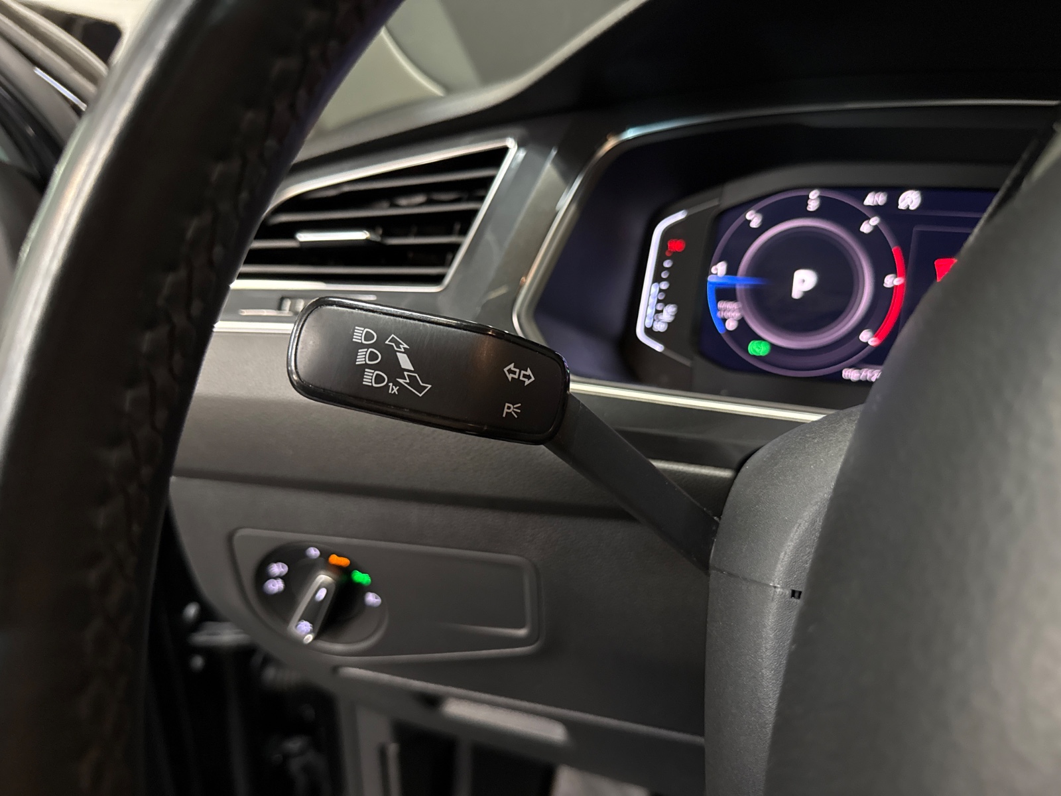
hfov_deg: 71.6
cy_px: 398
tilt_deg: -21.2
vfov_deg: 56.8
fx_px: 736
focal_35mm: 24
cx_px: 530
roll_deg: +0.0
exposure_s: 1/33
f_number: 1.78
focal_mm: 6.76
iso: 1000
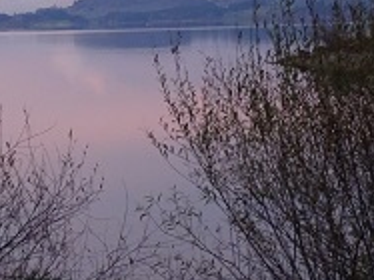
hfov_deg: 10.2
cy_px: 74
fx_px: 2084
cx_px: -18
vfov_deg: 7.7
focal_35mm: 193
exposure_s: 1/50
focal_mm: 15.45
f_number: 5
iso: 800
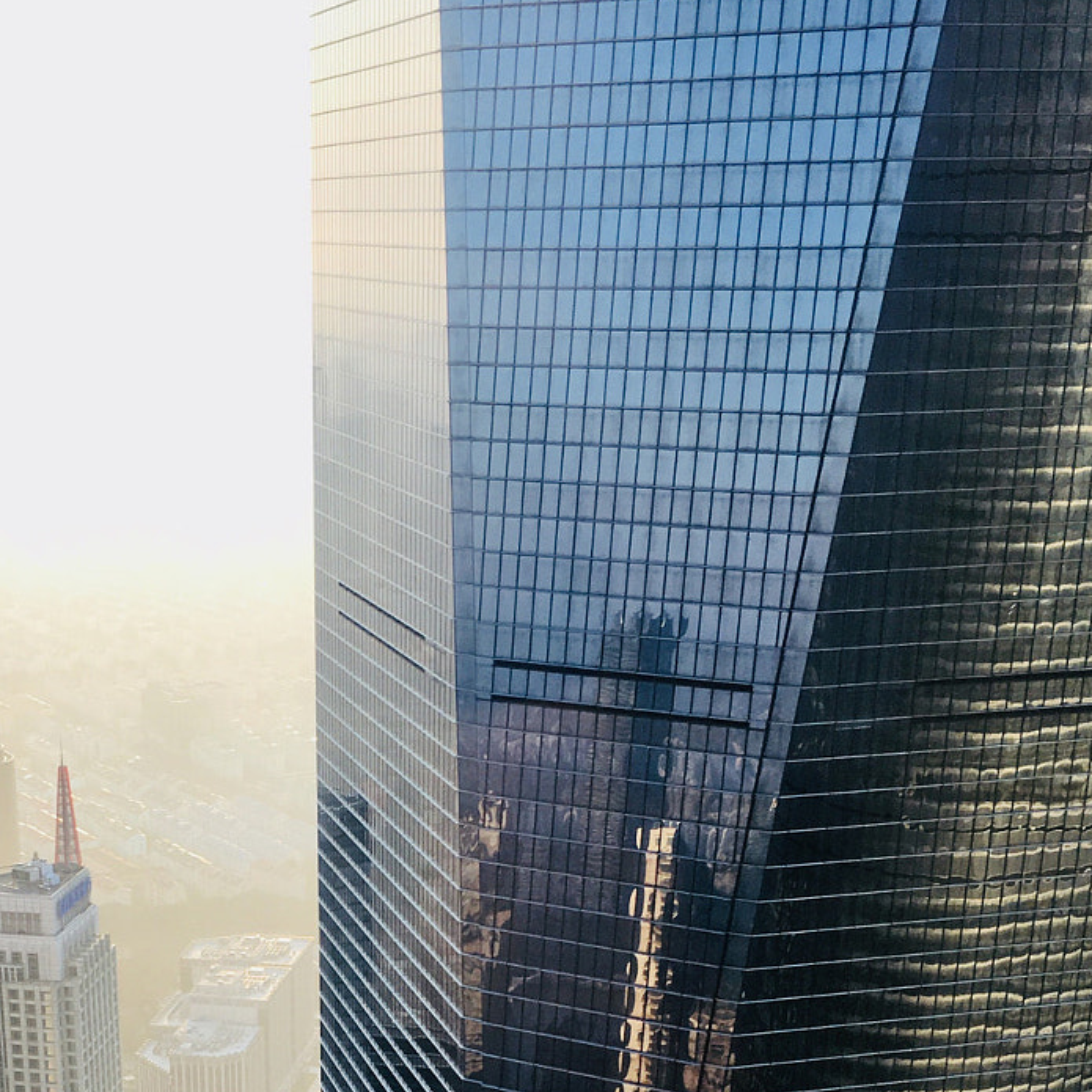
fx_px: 2106
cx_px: 327
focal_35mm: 59
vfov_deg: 27.2
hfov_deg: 28.8
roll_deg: +0.9
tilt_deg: -22.4
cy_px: 1133
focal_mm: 4.15
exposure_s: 1/50
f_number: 2.2
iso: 32
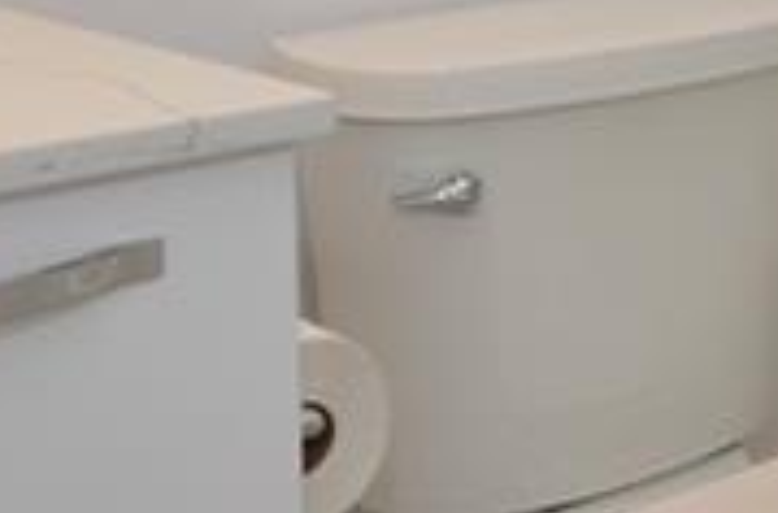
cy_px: -306
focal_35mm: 86
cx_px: 917
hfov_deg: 22.0
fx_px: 1852
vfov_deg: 14.5
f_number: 5
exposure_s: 1/60
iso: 200
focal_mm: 10
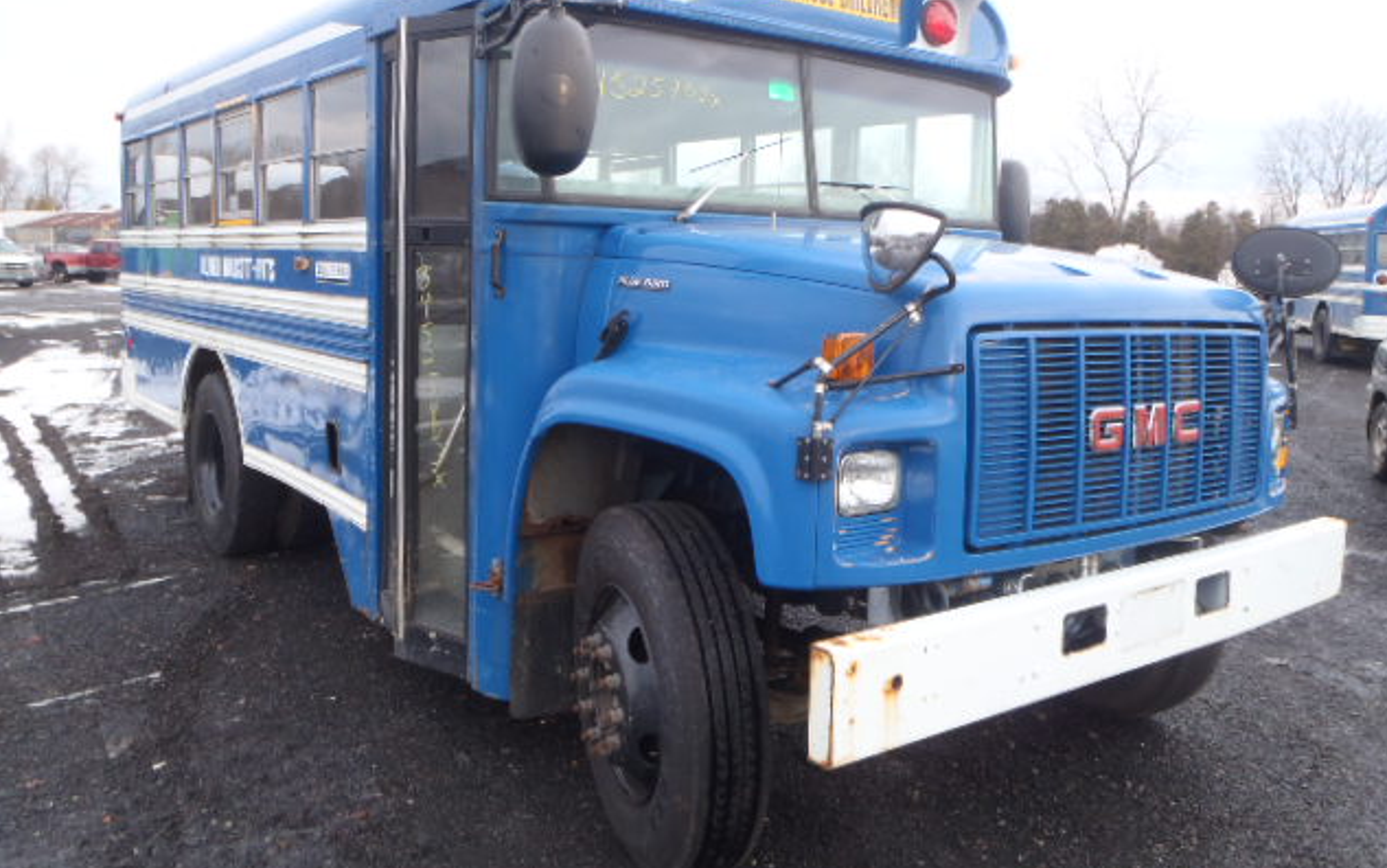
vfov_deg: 41.8
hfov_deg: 62.9
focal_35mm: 30
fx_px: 1134
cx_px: 699
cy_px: 375
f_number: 4.5
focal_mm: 5
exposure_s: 1/60
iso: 80
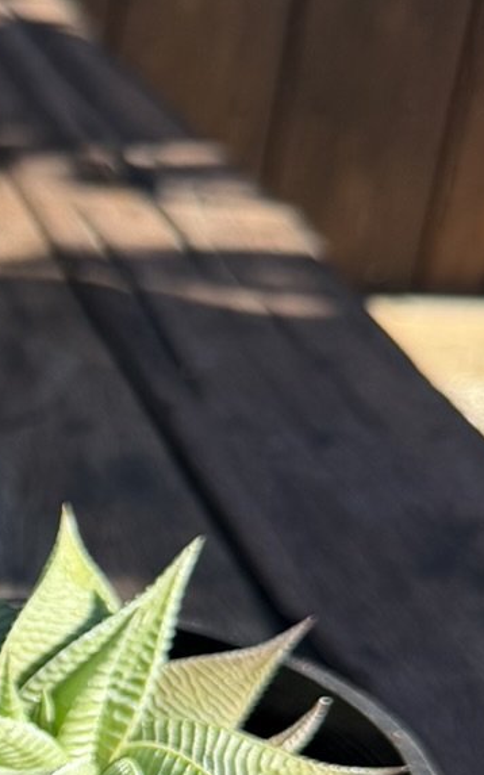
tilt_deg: -31.3
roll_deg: -1.2
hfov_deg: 12.7
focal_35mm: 91
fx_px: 1921
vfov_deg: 22.1
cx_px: -453
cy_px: 728
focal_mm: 6.76
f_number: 1.78
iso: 80
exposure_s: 1/1437
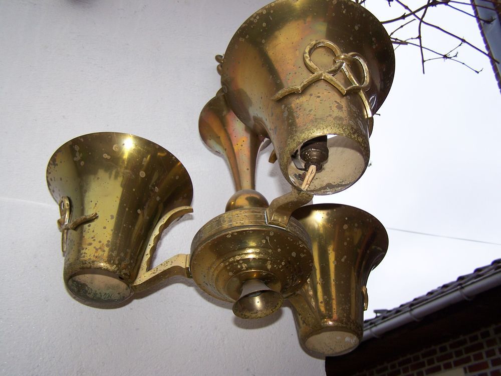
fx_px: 550
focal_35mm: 38
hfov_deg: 49.0
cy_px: 188
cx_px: 250
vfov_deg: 37.7
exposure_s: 1/60
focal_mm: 6.3
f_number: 2.8
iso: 80
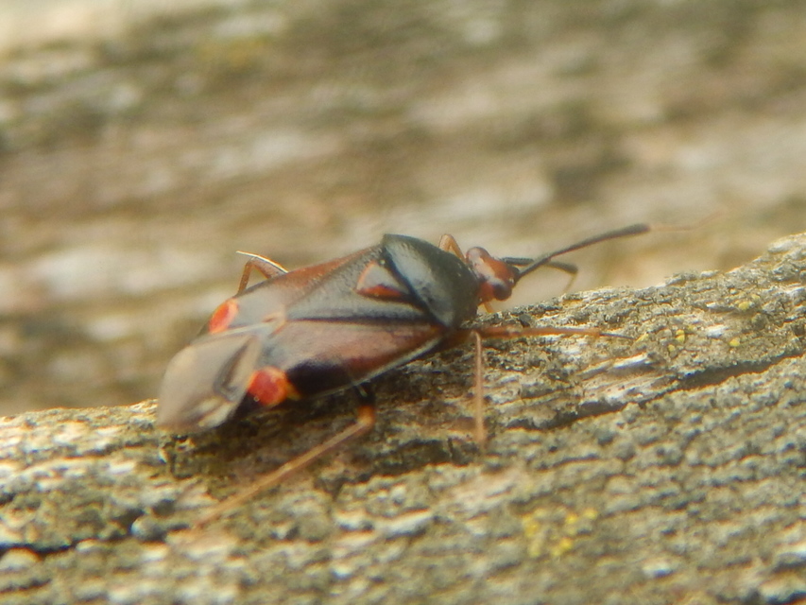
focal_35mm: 69
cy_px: 302
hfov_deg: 28.2
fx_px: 1607
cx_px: 403
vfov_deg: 21.3
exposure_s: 1/80
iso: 125
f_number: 4.1
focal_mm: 12.3
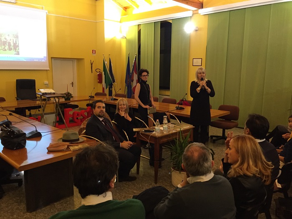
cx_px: 146
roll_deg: -1.6
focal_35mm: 29
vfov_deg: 48.2
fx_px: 245
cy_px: 110
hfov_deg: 61.7
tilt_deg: -8.6
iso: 320
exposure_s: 1/33
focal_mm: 4.15
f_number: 2.2
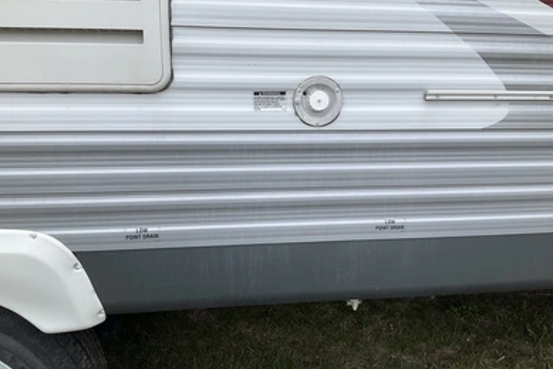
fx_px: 476
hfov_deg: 60.3
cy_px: 172
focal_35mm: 31
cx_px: 274
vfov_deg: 42.3
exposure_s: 1/1626
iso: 25
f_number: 1.8
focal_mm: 3
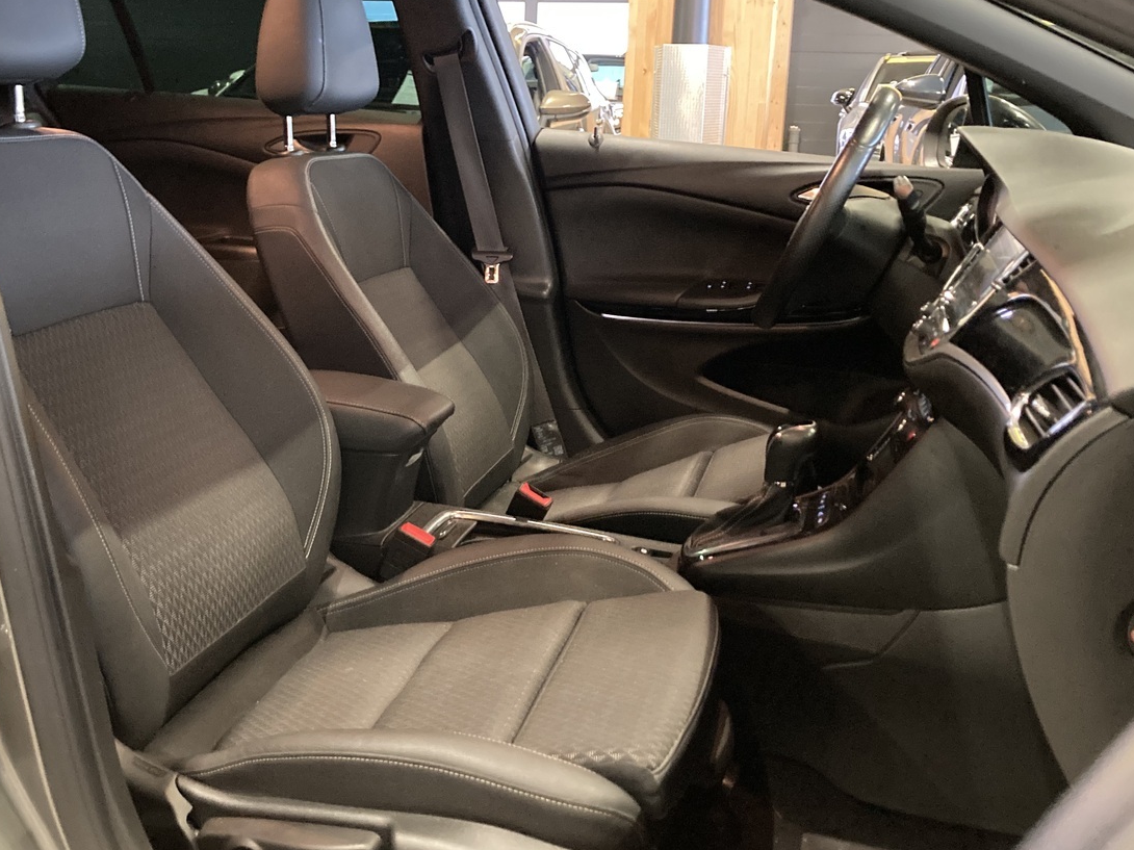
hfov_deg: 50.1
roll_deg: -2.0
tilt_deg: -12.2
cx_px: 507
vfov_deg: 38.6
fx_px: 1212
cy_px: 364
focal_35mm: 37
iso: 640
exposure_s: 1/28
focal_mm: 3.99
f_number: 1.8
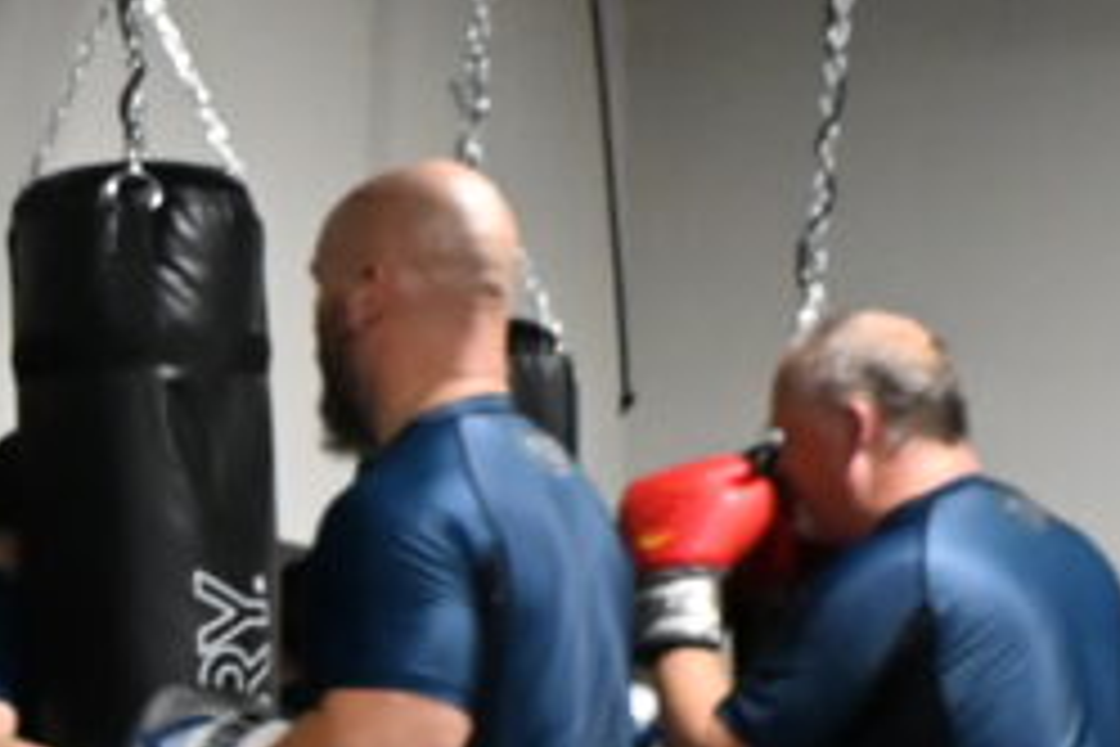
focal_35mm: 217
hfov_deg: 9.0
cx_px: -958
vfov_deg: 6.3
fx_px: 6751
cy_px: 1094
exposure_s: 1/125
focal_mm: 24
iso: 1800
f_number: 4
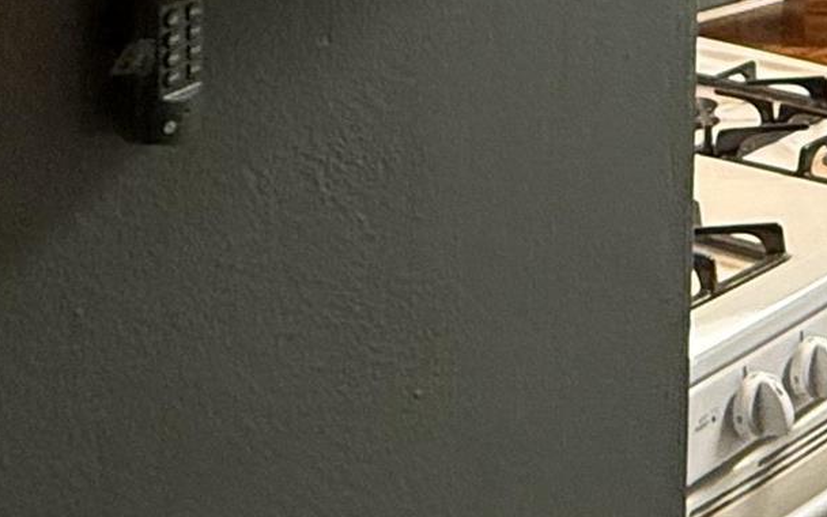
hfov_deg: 23.7
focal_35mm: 75
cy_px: -278
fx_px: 1690
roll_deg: -0.9
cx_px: 1114
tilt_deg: -2.2
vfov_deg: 15.8
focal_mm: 2.22
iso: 400
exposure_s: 1/60
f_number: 2.2
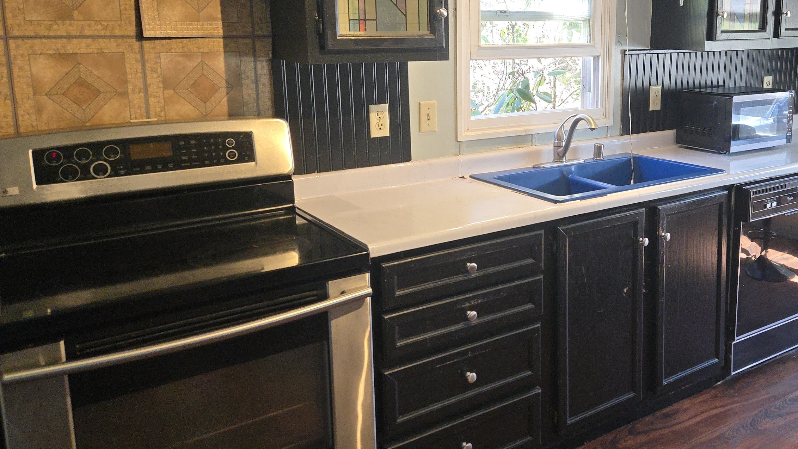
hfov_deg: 56.7
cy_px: 146
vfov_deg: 34.3
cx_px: 535
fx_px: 720
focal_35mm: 34
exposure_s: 1/120
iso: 200
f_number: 1.8
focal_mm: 5.4
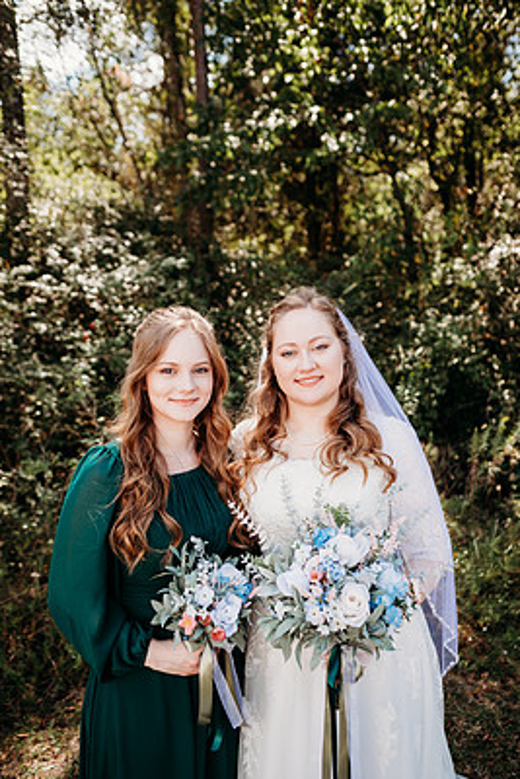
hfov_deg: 47.9
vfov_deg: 67.3
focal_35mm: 27
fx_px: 584
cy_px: 405
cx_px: 275
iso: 100
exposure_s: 1/800
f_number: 2.2
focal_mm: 24
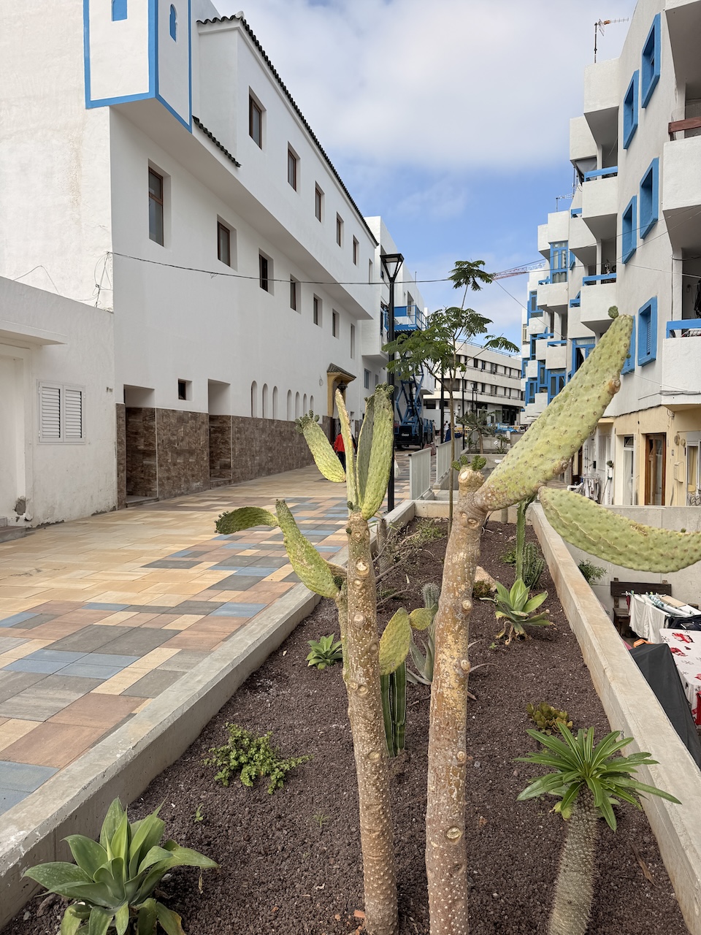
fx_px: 648
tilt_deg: -1.3
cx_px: 350
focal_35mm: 24
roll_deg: -0.6
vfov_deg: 71.6
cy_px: 468
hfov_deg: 56.8
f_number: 1.78
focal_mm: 6.76
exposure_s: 1/4673
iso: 80
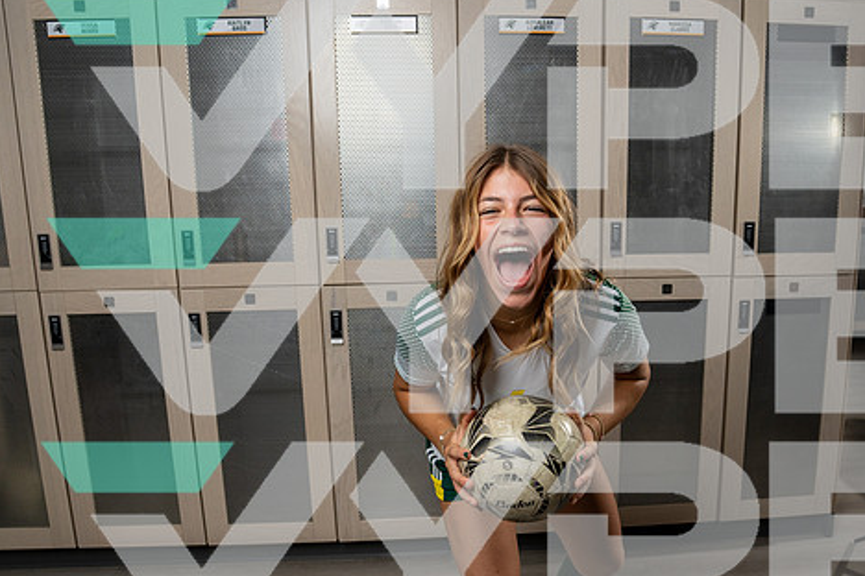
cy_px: 317
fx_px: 745
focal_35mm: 31
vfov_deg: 42.3
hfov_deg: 59.8
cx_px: 518
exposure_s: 1/250
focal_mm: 25
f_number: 7.1
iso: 1000
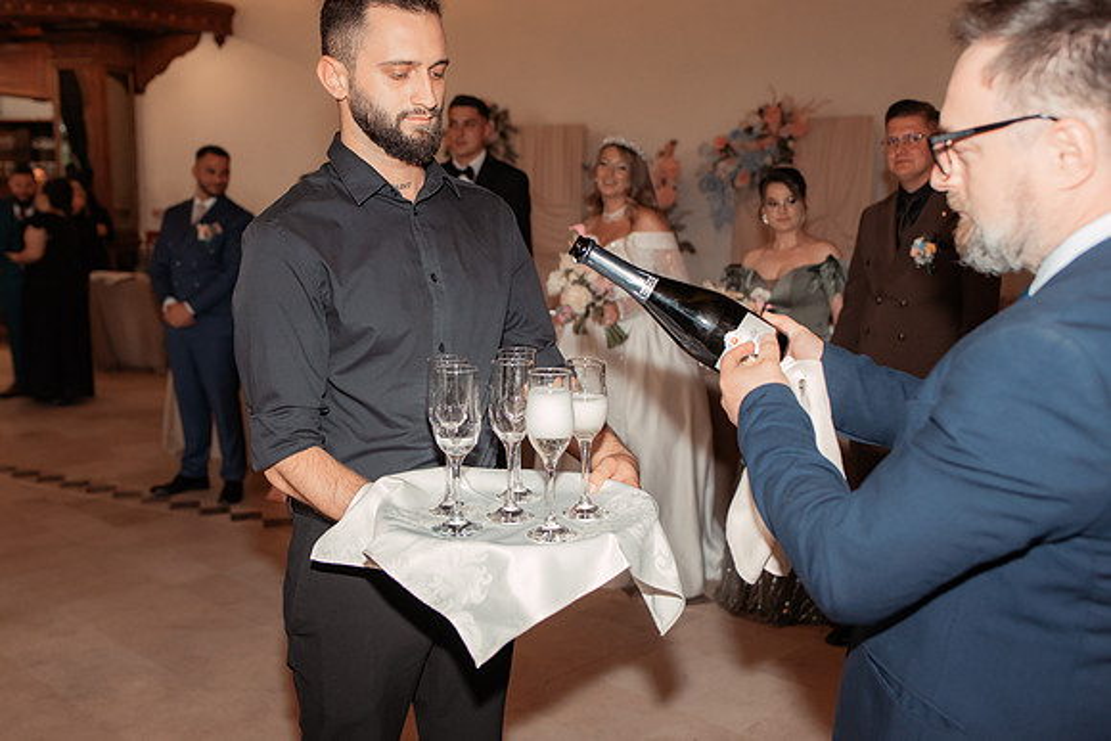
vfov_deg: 37.9
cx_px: 556
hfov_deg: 54.4
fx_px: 1080
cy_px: 370
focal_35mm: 35
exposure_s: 1/250
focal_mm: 35
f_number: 3.5
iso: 1250
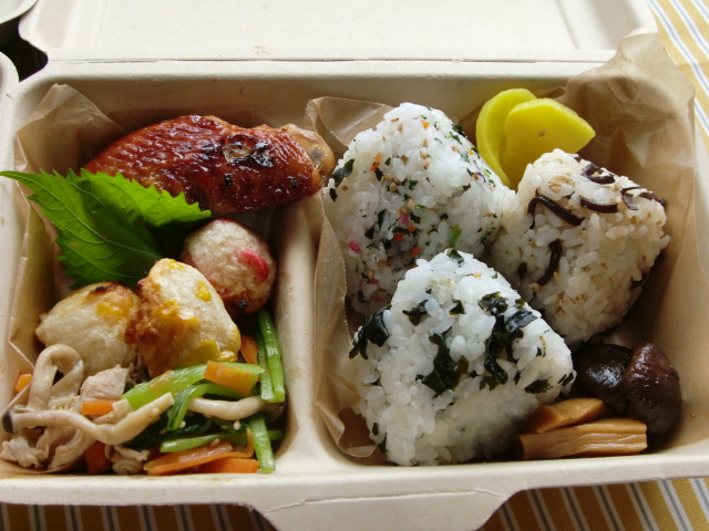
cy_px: 266
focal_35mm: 46
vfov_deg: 31.5
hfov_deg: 41.2
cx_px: 354
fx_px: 942
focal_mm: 8.2
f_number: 3.3
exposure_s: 1/60
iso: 200
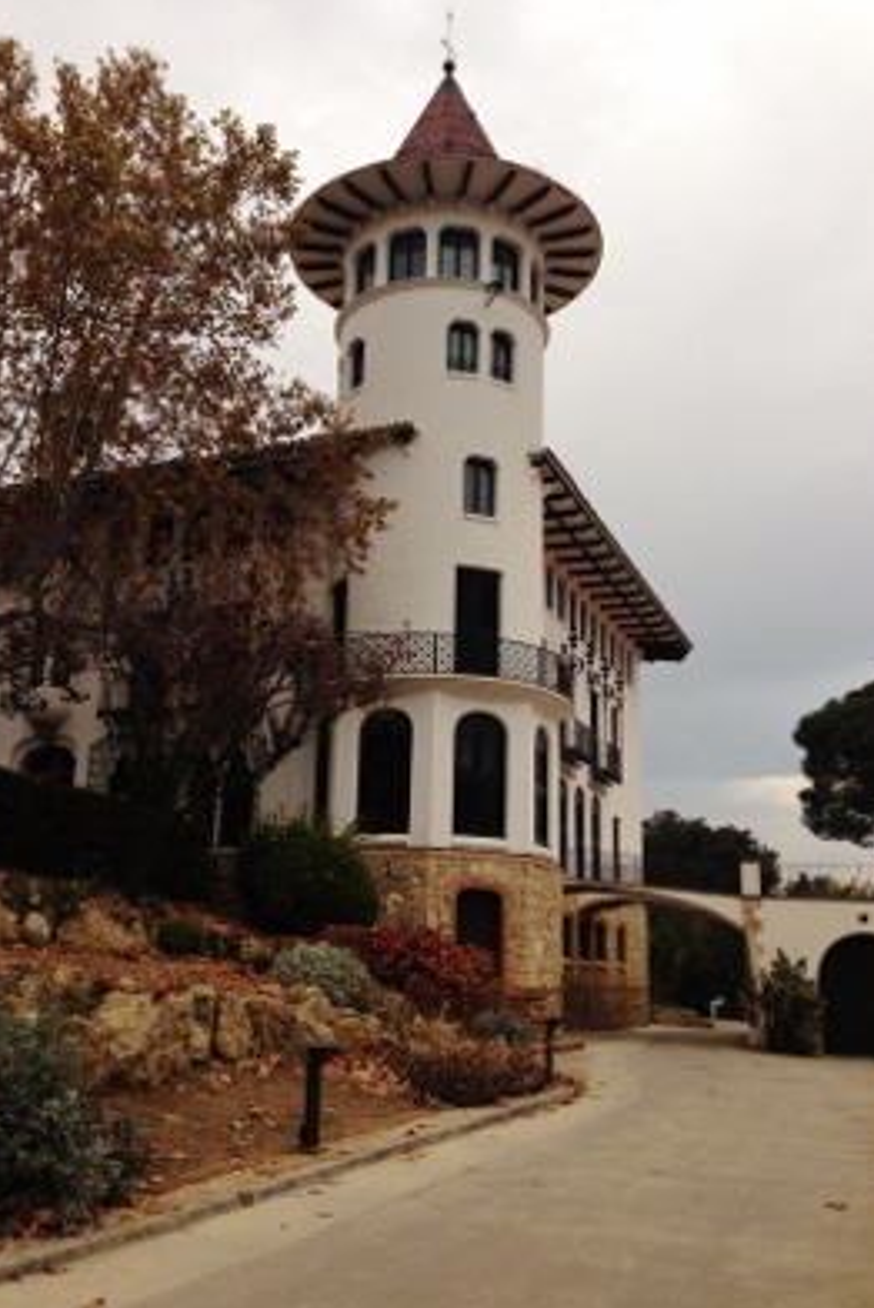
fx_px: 1272
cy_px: 654
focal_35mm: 35
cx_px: 407
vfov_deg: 54.4
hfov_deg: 37.9
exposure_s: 1/502
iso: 50
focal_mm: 4.12
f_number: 2.4
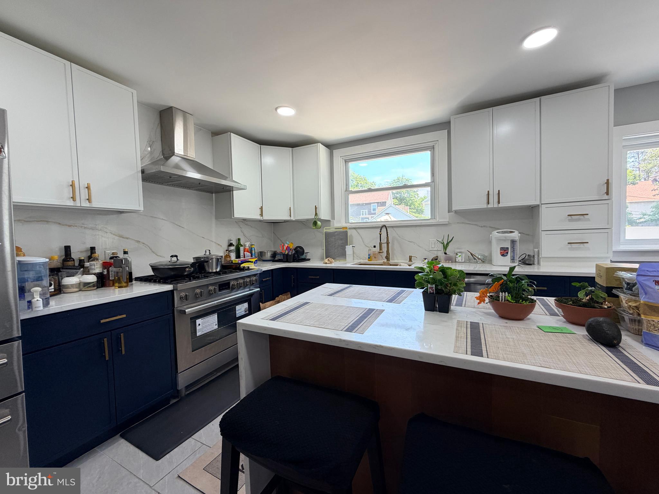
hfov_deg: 102.1
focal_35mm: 14
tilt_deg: -1.6
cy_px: 247
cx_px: 330
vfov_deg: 85.7
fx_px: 267
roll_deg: +1.8
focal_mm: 2.22
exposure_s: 1/121
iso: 100
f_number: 2.2
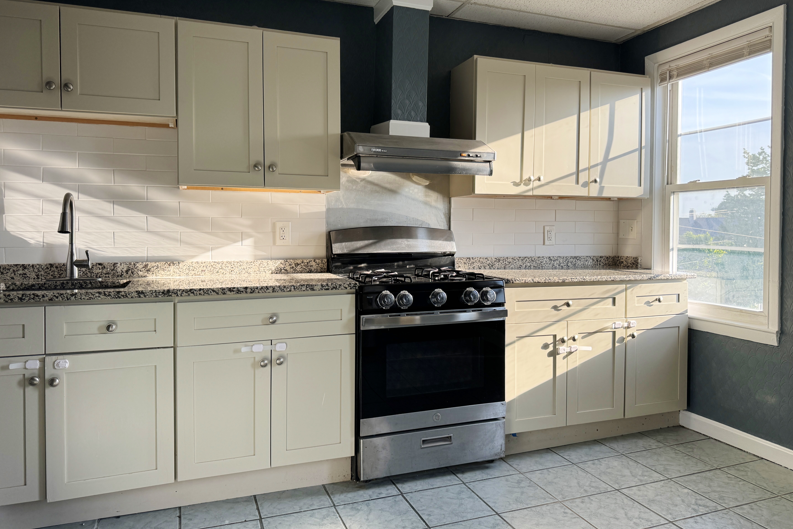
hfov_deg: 71.5
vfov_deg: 51.2
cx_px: 396
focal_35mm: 25
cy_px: 239
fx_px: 551
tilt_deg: -1.4
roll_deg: -0.5
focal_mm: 6.76
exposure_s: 1/558
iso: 80
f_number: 1.78
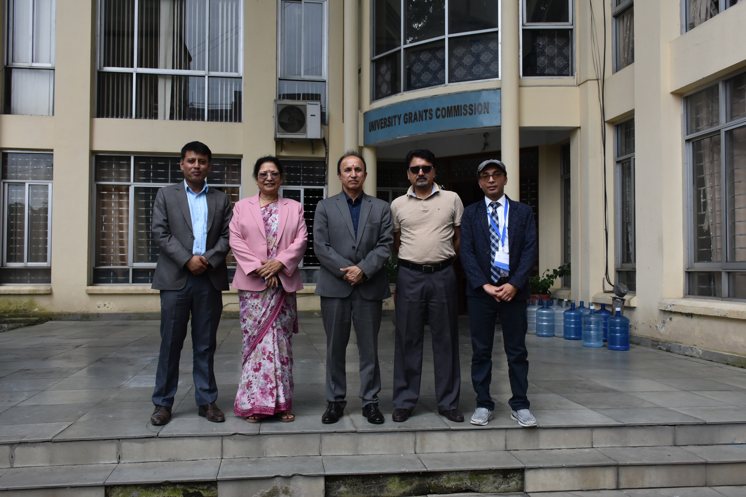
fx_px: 622
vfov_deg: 43.6
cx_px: 373
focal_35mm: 30
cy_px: 248
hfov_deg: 61.9
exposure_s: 1/500
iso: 720
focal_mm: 20
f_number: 8
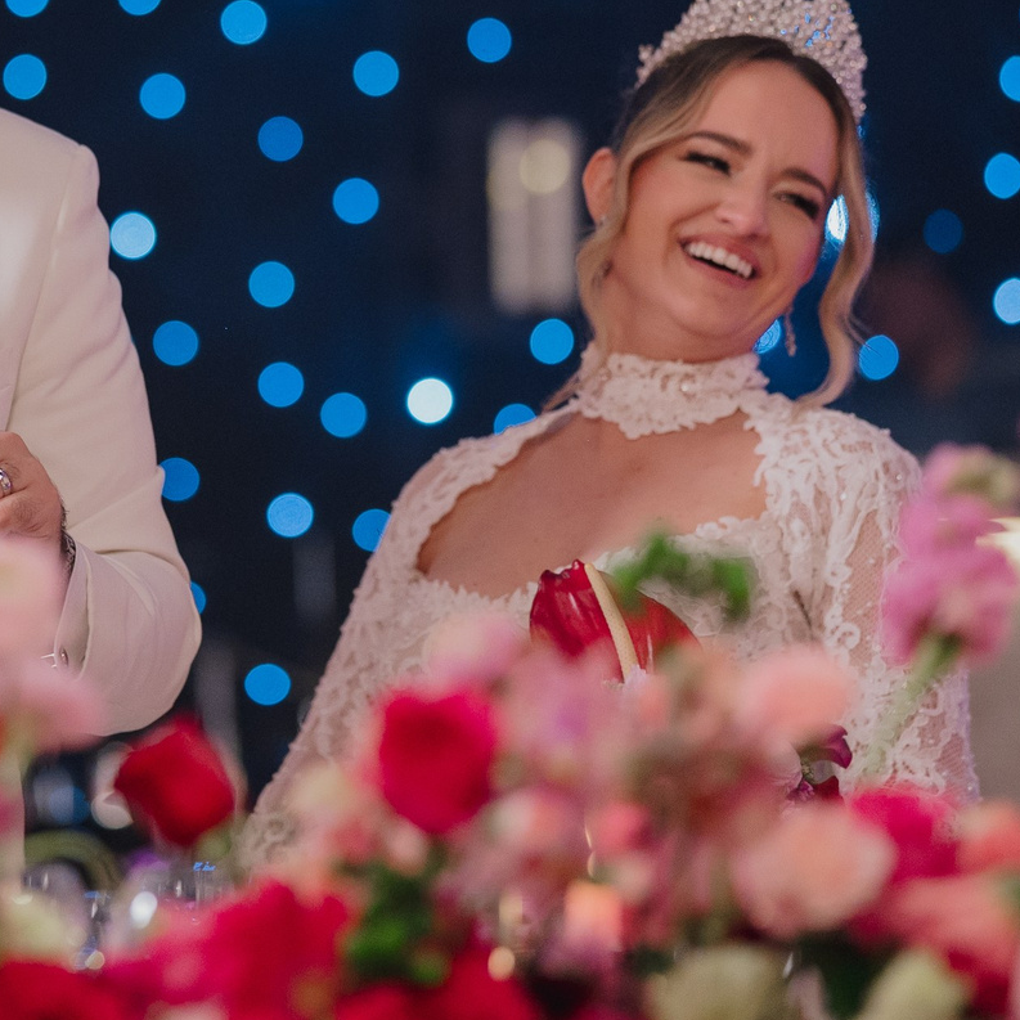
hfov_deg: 7.5
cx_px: 183
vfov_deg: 7.5
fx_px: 7768
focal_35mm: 233
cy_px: 259
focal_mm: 85
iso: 2000
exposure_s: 1/200
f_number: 2
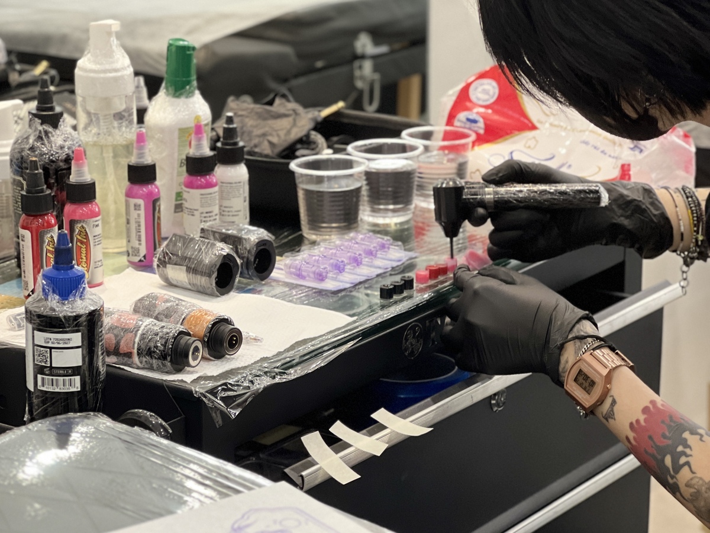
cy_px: 266
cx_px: 355
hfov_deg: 25.3
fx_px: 1579
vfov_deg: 19.1
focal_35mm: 77
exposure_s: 1/33
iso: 250
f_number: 2.8
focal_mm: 9
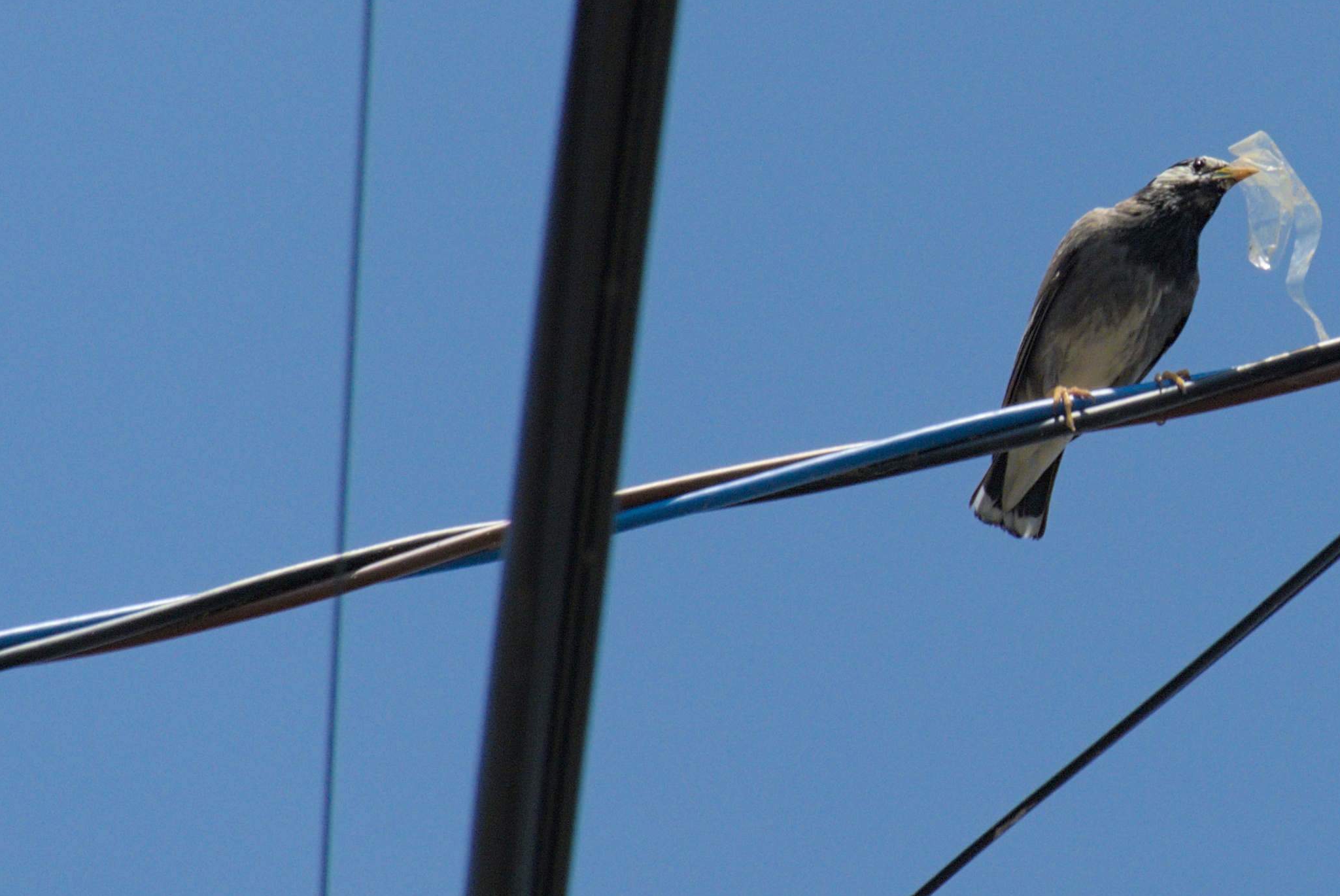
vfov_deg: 2.6
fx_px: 19968
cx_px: 1271
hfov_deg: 3.8
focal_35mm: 536
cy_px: 330
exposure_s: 1/1000
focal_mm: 72
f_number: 5
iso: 100
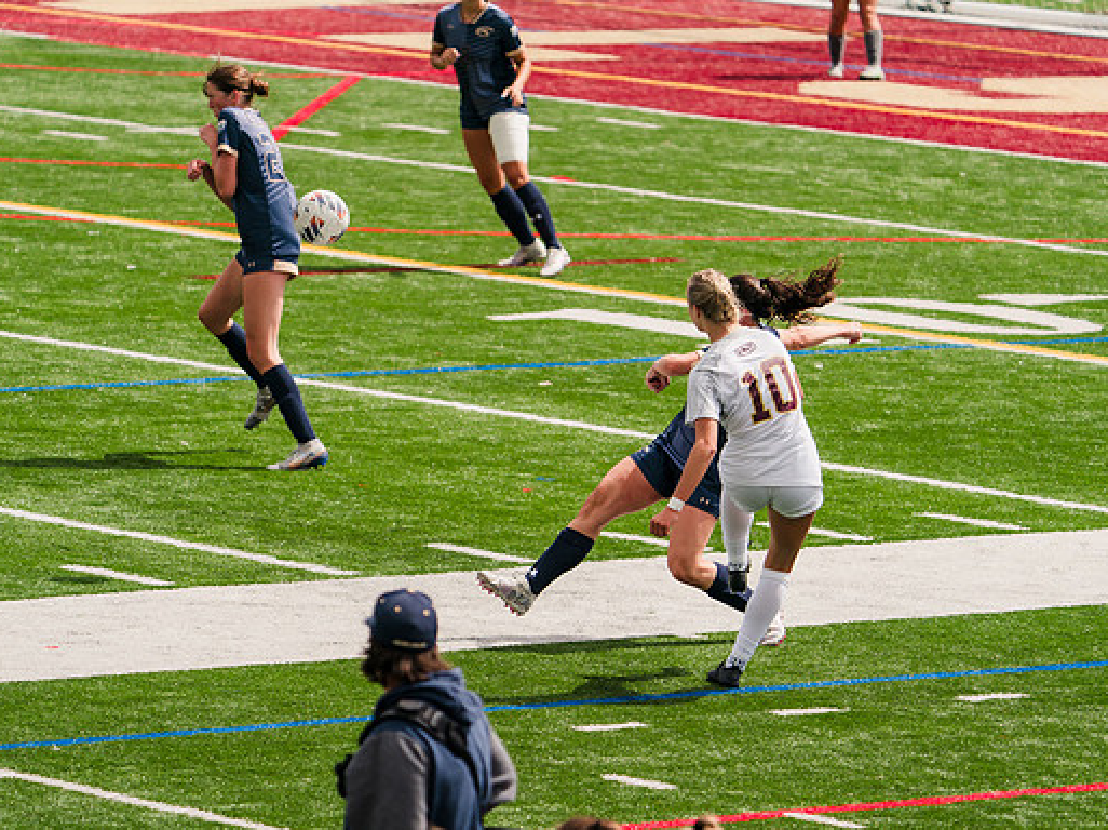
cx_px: 510
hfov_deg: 7.0
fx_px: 9084
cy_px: 414
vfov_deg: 5.2
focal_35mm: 284
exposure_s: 1/1600
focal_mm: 261
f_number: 5.6
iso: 320
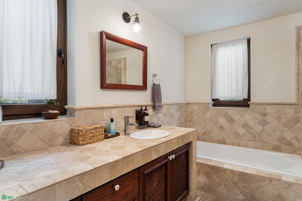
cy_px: 100
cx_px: 151
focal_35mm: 20
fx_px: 167
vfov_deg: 62.2
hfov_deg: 84.3
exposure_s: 2.5
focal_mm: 19.9
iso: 125
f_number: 10
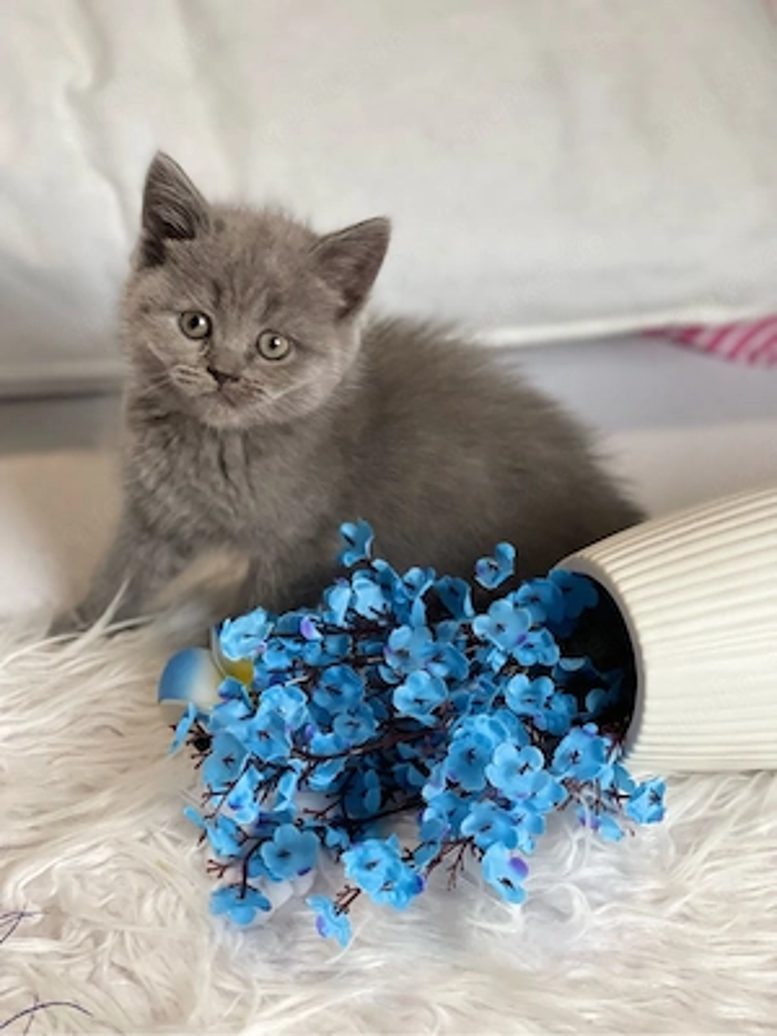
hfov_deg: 22.9
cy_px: 518
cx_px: 388
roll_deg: -7.0
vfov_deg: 30.3
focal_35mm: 64
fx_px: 1915
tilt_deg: -35.1
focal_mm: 7.5
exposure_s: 1/121
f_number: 2.2
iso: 250
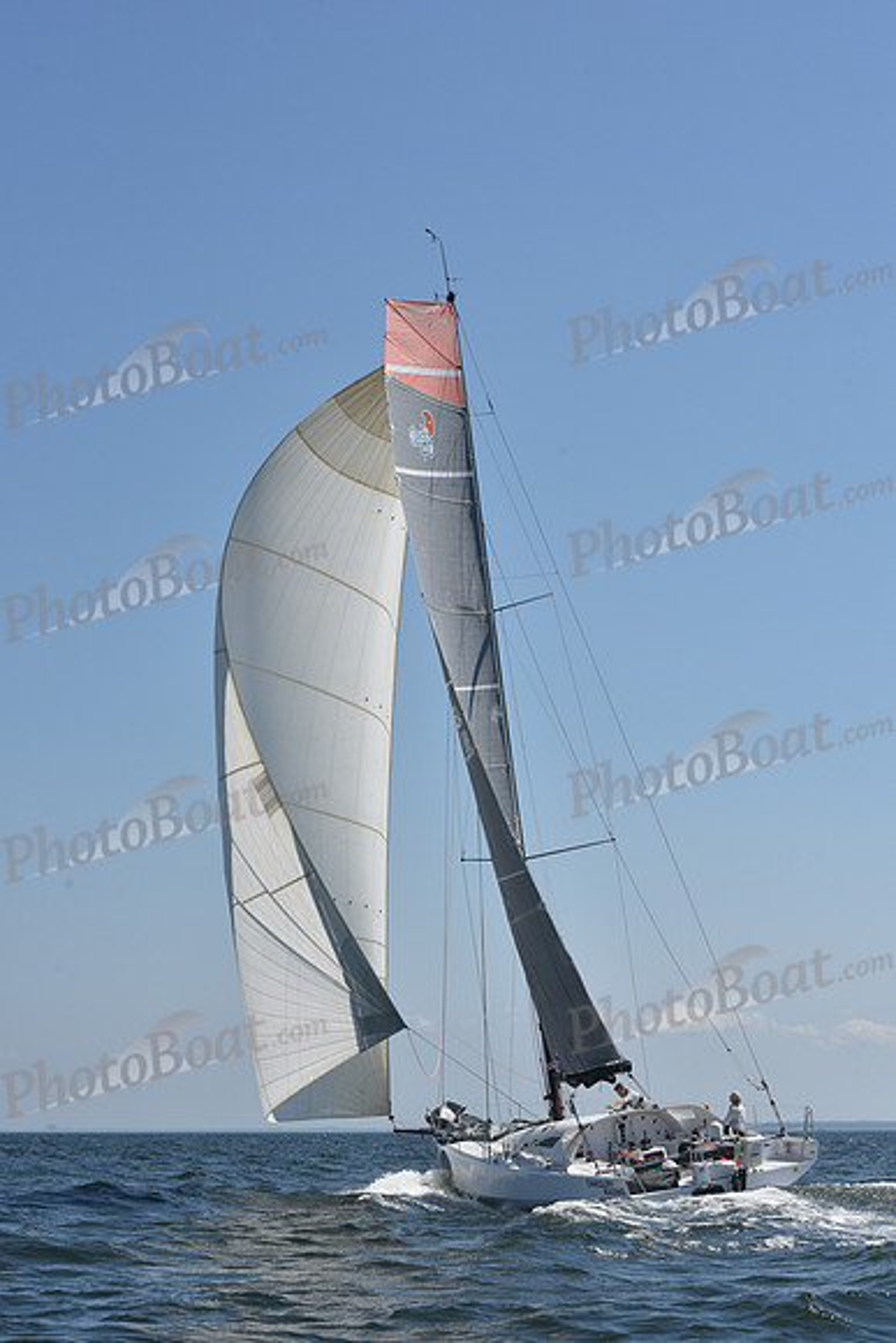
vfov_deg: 28.8
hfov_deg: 19.5
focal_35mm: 70
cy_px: 672
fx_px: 2612
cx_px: 448
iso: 320
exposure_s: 1/1250
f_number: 11
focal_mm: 70
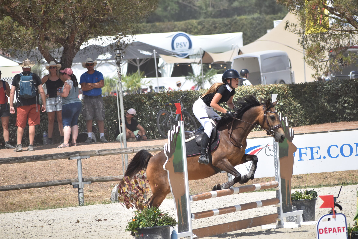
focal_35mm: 323
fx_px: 3208
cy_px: 110
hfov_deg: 6.4
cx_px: 191
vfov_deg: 4.3
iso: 400
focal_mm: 185
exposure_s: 1/2000
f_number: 7.1
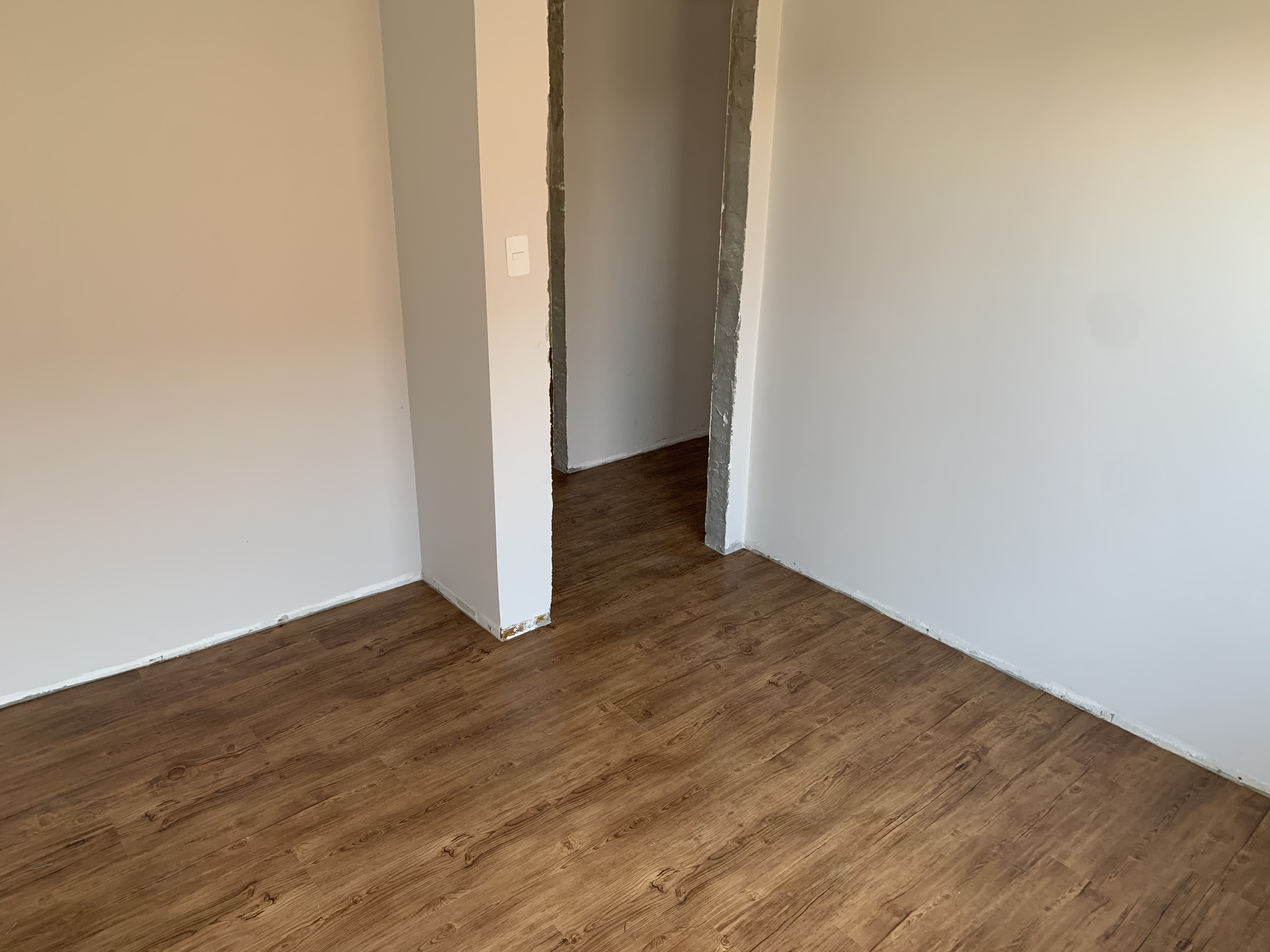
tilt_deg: -23.6
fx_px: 954
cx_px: 635
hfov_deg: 67.3
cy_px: 476
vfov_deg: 53.1
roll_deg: -1.8
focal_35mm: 26
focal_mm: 4.25
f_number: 1.8
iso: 100
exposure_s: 1/105
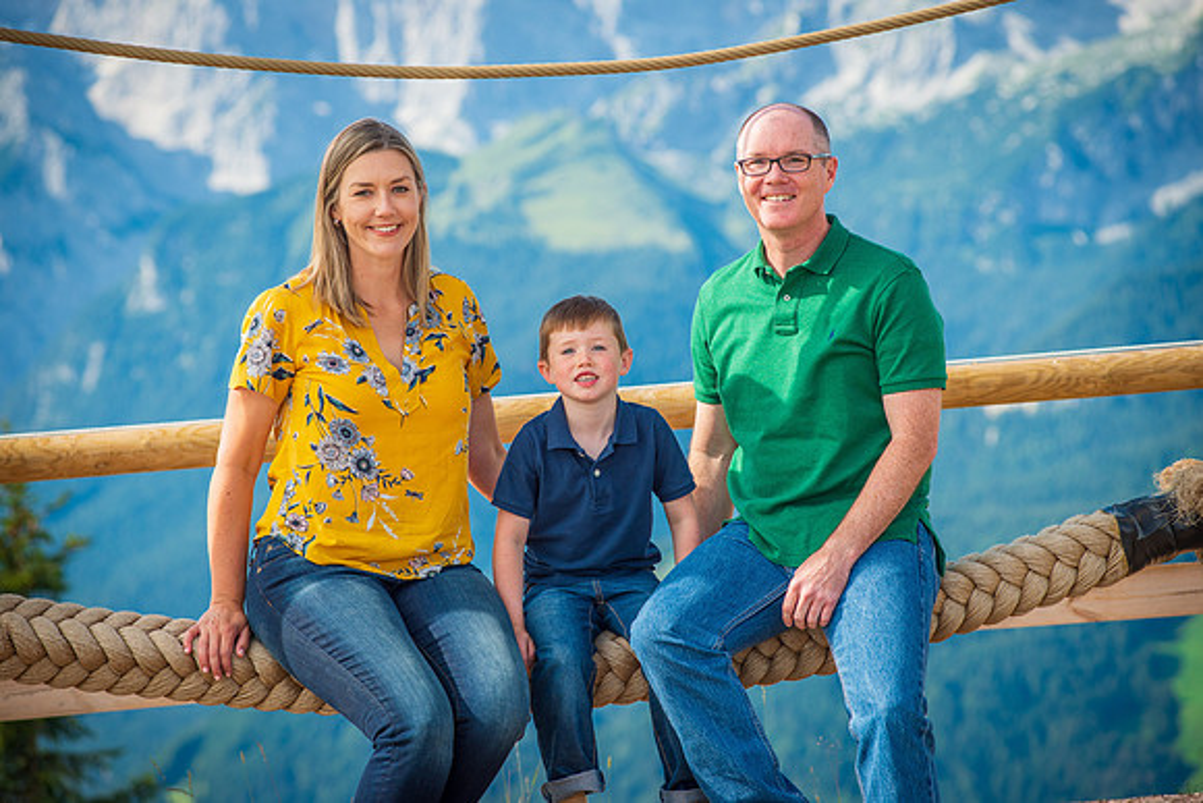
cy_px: 402
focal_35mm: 145
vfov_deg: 9.5
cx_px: 602
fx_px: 4846
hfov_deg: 14.2
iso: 100
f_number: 5.6
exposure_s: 1/400
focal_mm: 145
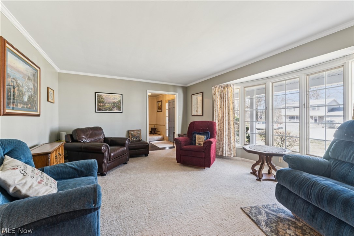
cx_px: 177
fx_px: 138
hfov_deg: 104.3
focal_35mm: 14
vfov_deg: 81.2
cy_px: 118
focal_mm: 14
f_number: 5.6
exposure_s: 1/6
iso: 200
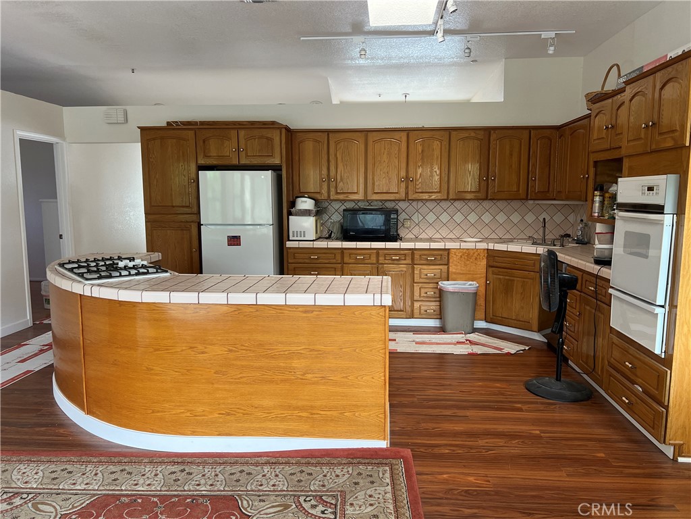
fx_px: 519
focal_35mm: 26
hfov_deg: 67.3
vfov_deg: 53.1
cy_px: 260
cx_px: 346
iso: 125
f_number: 1.5
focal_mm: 5.7
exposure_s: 1/103
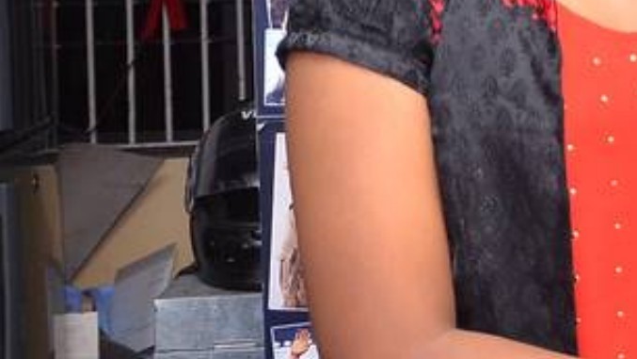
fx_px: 2128
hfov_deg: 15.8
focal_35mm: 126
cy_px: -65
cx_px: 914
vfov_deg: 9.5
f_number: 4
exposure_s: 1/125
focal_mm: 24
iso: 800
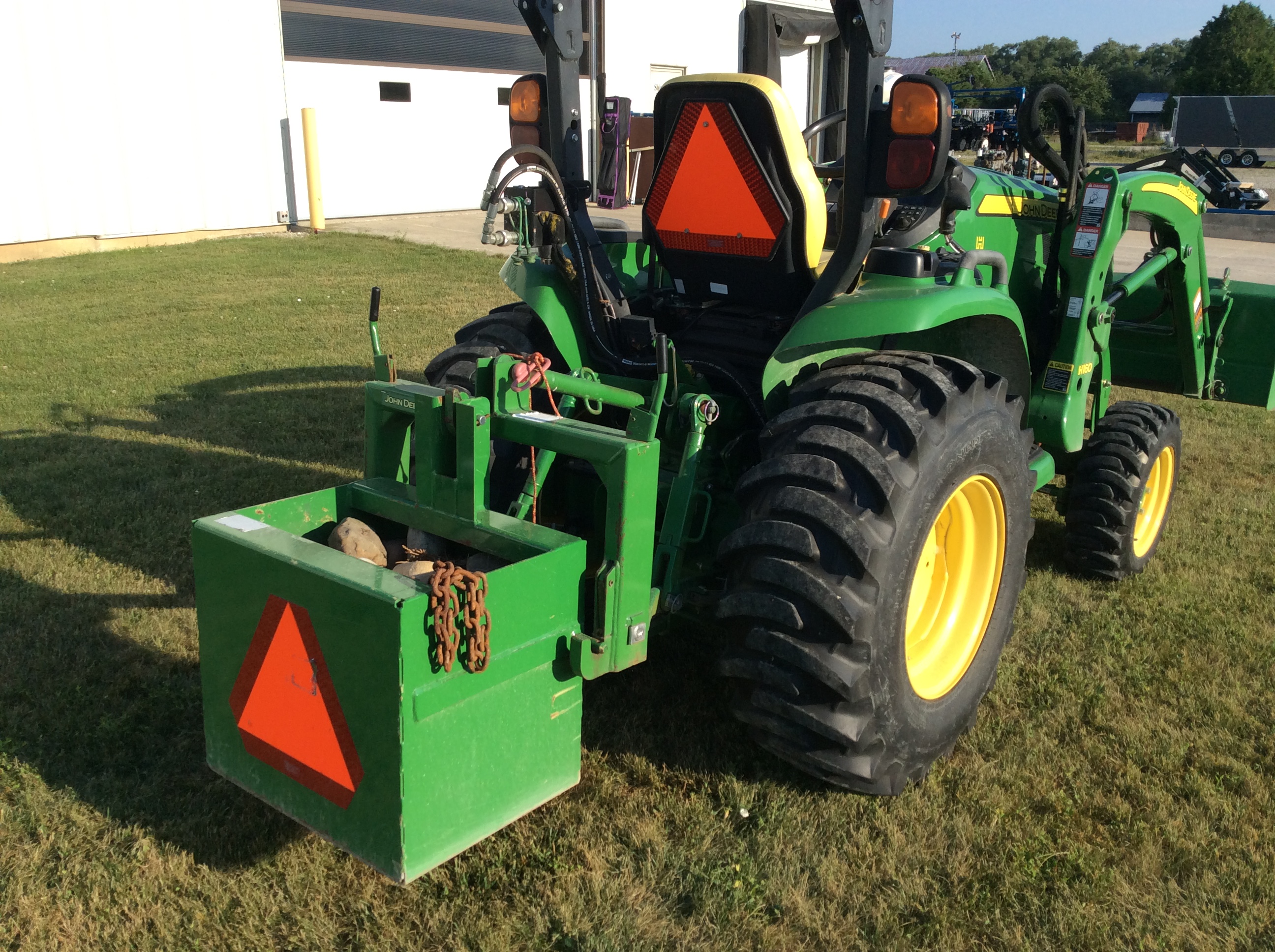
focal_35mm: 32
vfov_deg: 44.1
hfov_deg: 56.9
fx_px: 1177
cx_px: 638
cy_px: 476
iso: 32
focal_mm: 3.3
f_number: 2.4
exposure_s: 1/923
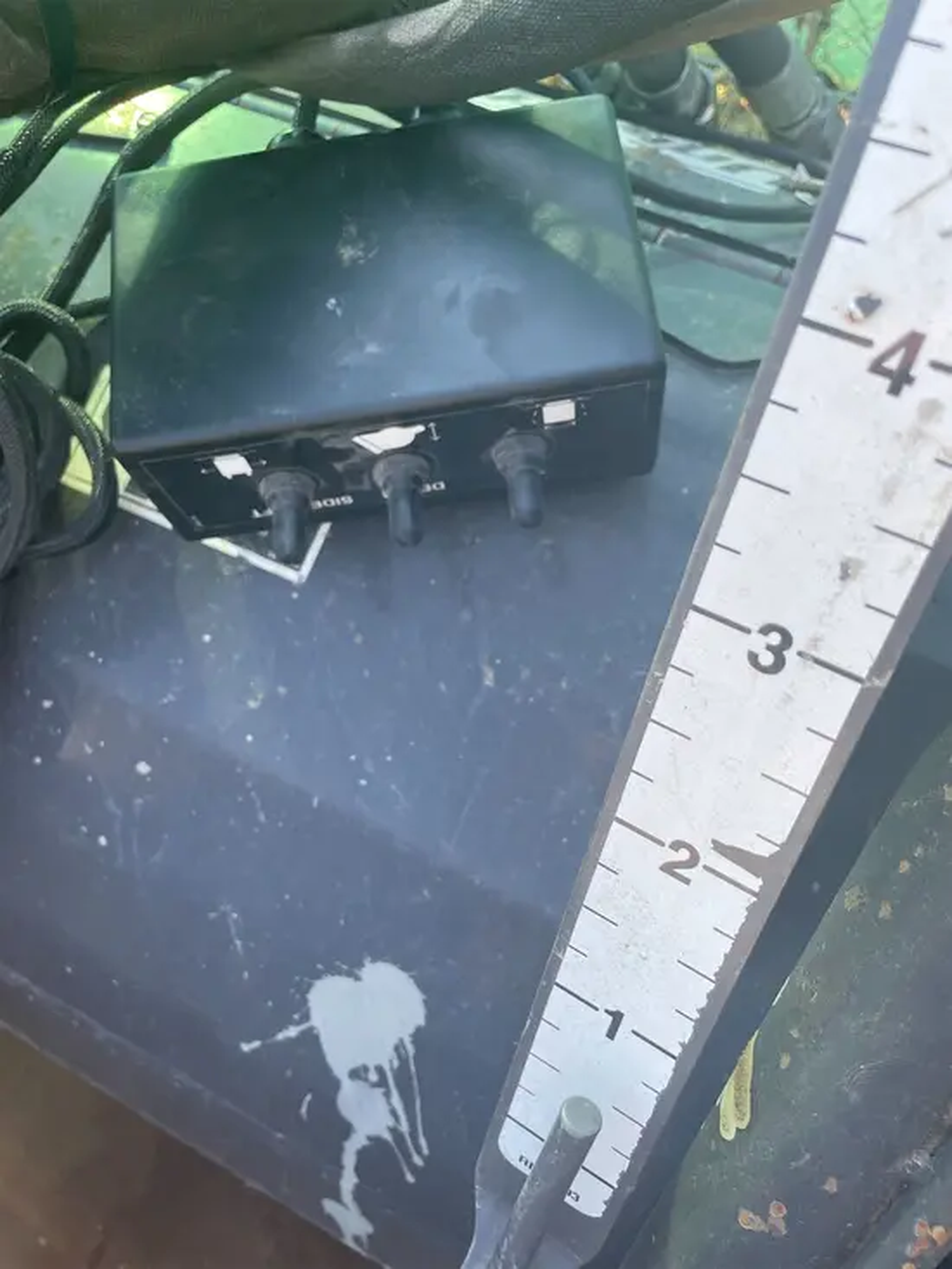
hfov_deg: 53.1
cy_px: 634
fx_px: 953
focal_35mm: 26
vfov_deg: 67.3
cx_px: 476
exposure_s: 1/248
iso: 40
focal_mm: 4.2
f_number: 1.6
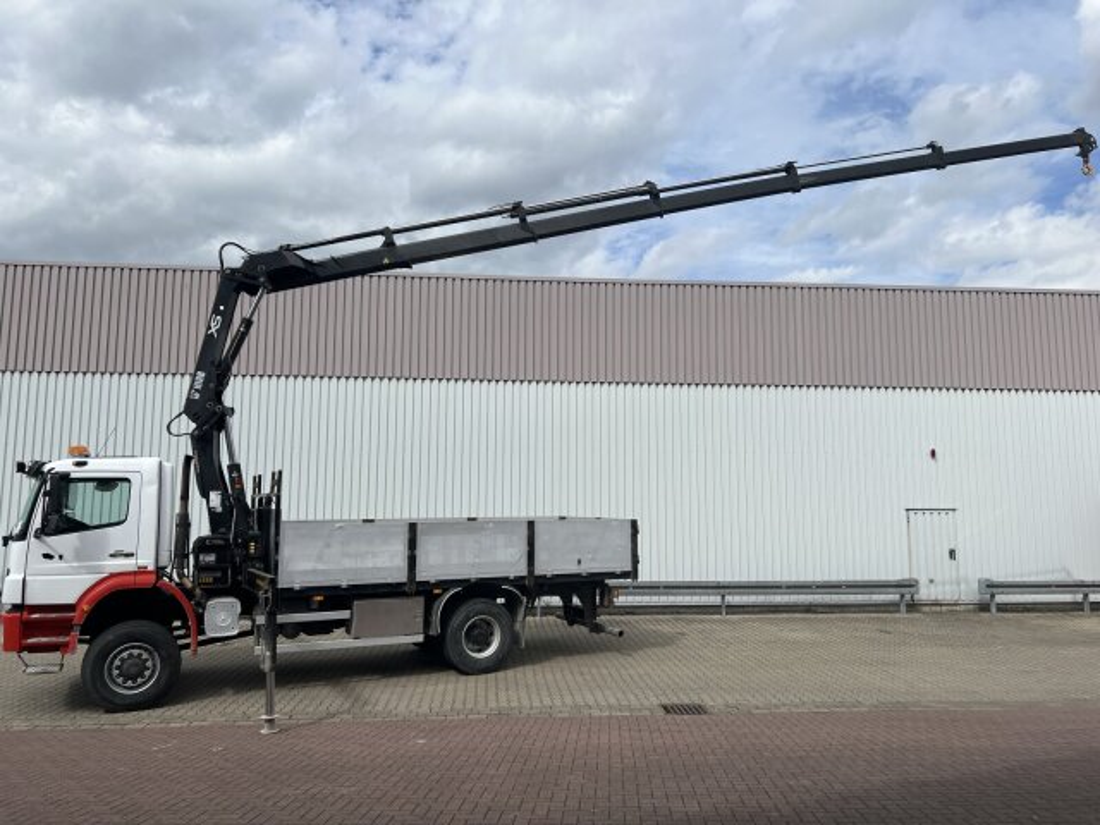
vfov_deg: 53.1
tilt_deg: +7.3
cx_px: 550
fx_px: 826
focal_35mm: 26
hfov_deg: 67.3
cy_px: 412
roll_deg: +0.3
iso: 50
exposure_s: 1/6993
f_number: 1.5
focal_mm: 5.7
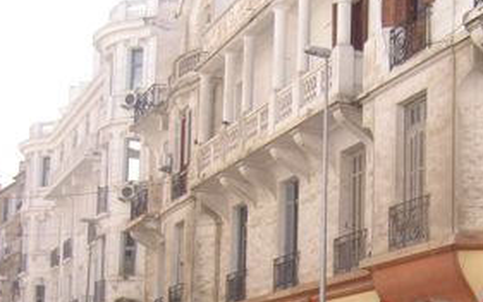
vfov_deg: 16.6
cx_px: 352
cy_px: 311
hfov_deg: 26.5
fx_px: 1014
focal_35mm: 77
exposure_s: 1/400
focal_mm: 5.6
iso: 50
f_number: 2.8
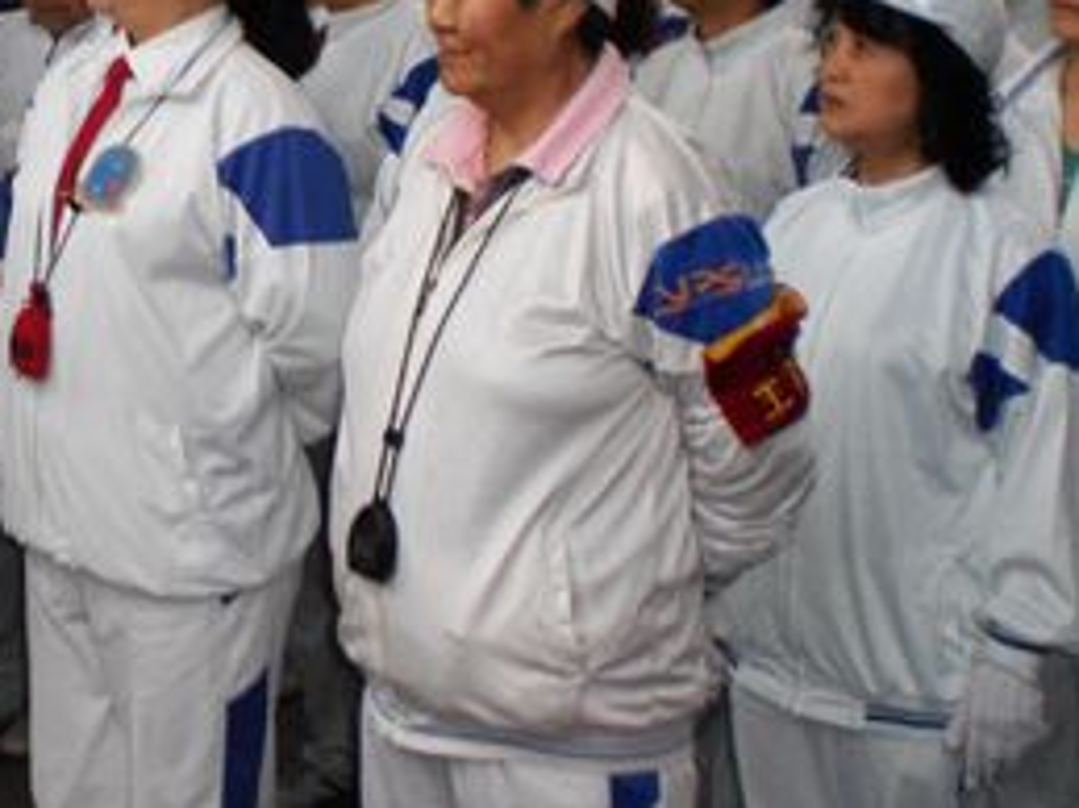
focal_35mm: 88
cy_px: 29
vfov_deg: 16.5
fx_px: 2742
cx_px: 87
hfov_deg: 21.7
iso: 200
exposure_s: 1/30
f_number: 3.1
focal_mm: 6.3
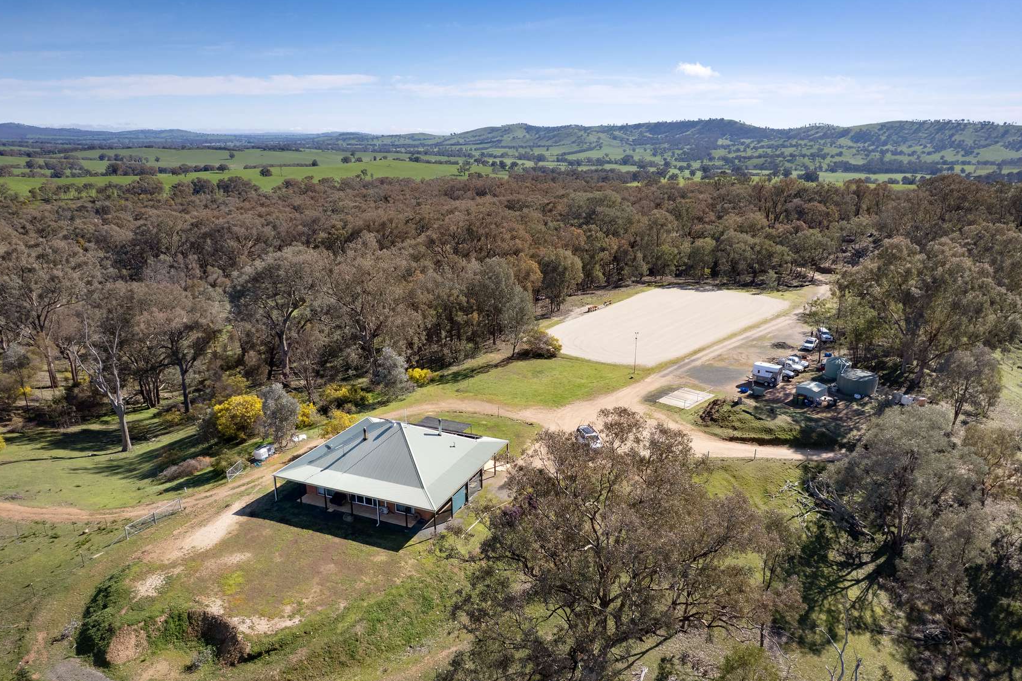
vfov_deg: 51.3
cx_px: 526
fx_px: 710
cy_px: 360
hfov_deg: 71.5
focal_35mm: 25
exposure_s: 1/640
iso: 110
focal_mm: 8.38
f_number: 2.8
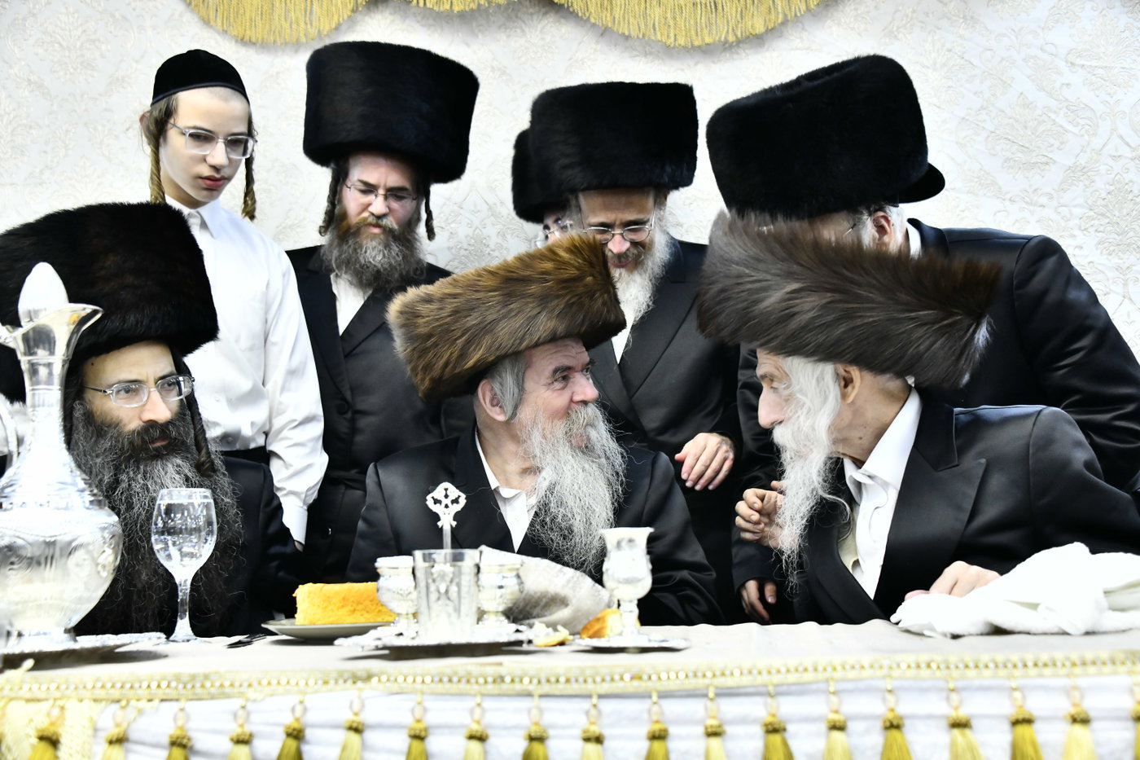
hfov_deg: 39.6
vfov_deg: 27.0
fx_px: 1583
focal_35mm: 50
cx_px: 570
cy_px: 380
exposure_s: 1/200
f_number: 5.6
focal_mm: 50
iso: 3200
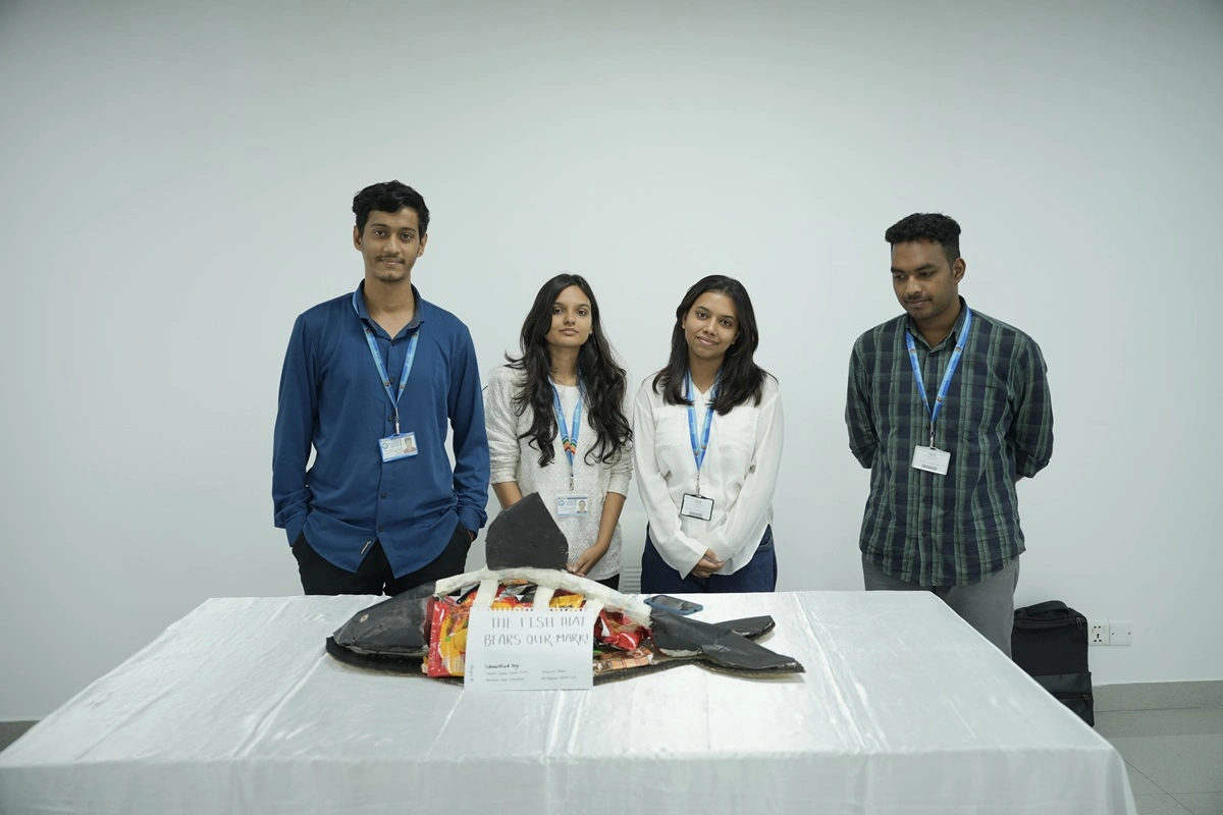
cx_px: 612
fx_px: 985
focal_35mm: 29
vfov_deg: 45.0
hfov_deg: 63.7
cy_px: 408
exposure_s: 1/100
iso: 320
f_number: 2.8
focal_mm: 29
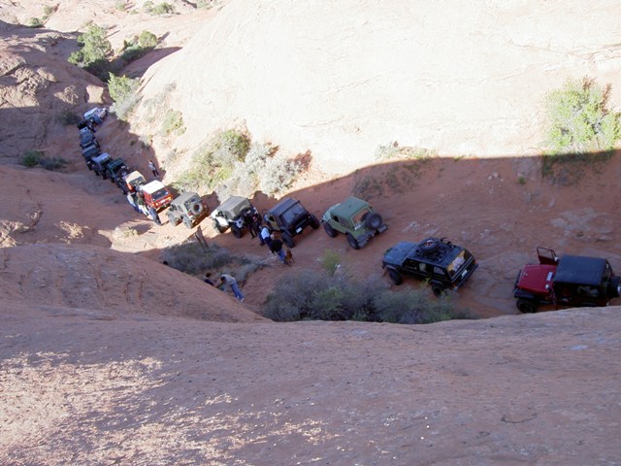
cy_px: 233
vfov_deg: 36.8
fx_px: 700
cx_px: 310
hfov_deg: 47.9
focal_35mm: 39
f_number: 4.7
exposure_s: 1/160
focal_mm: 8
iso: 100
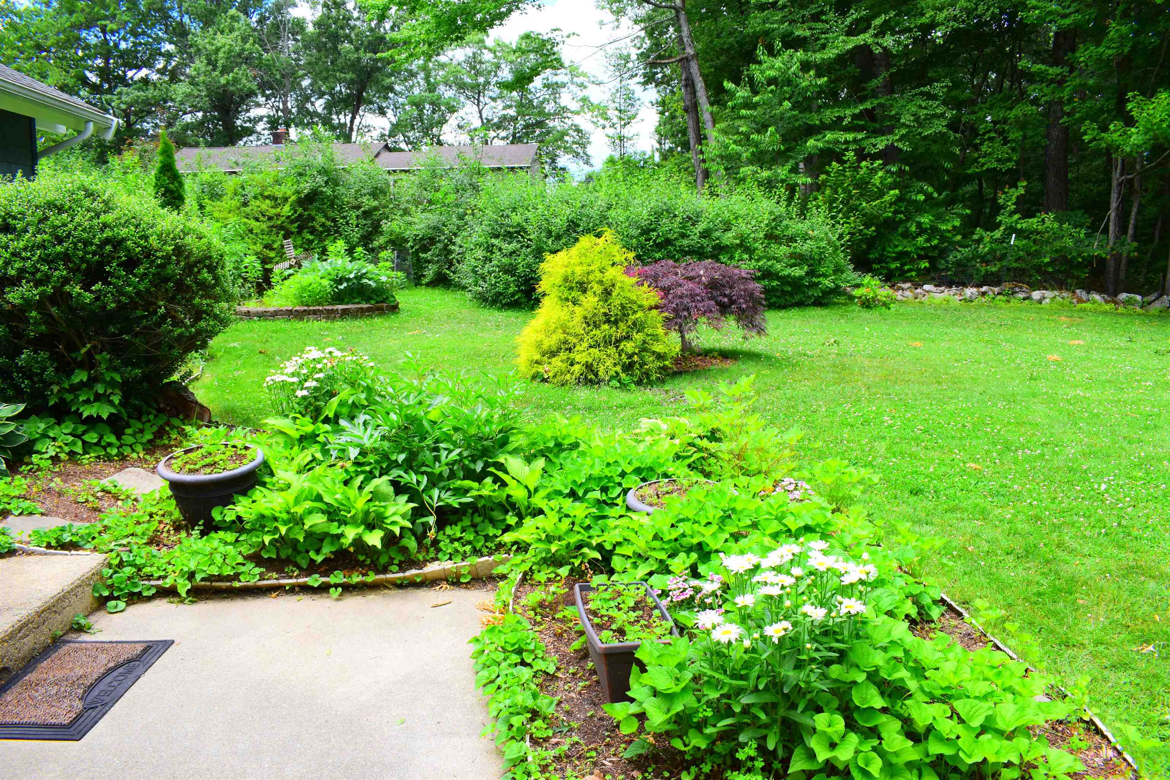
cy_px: 390
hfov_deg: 67.4
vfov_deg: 47.9
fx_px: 877
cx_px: 585
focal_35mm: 27
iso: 200
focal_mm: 18
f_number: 8
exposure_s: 1/250
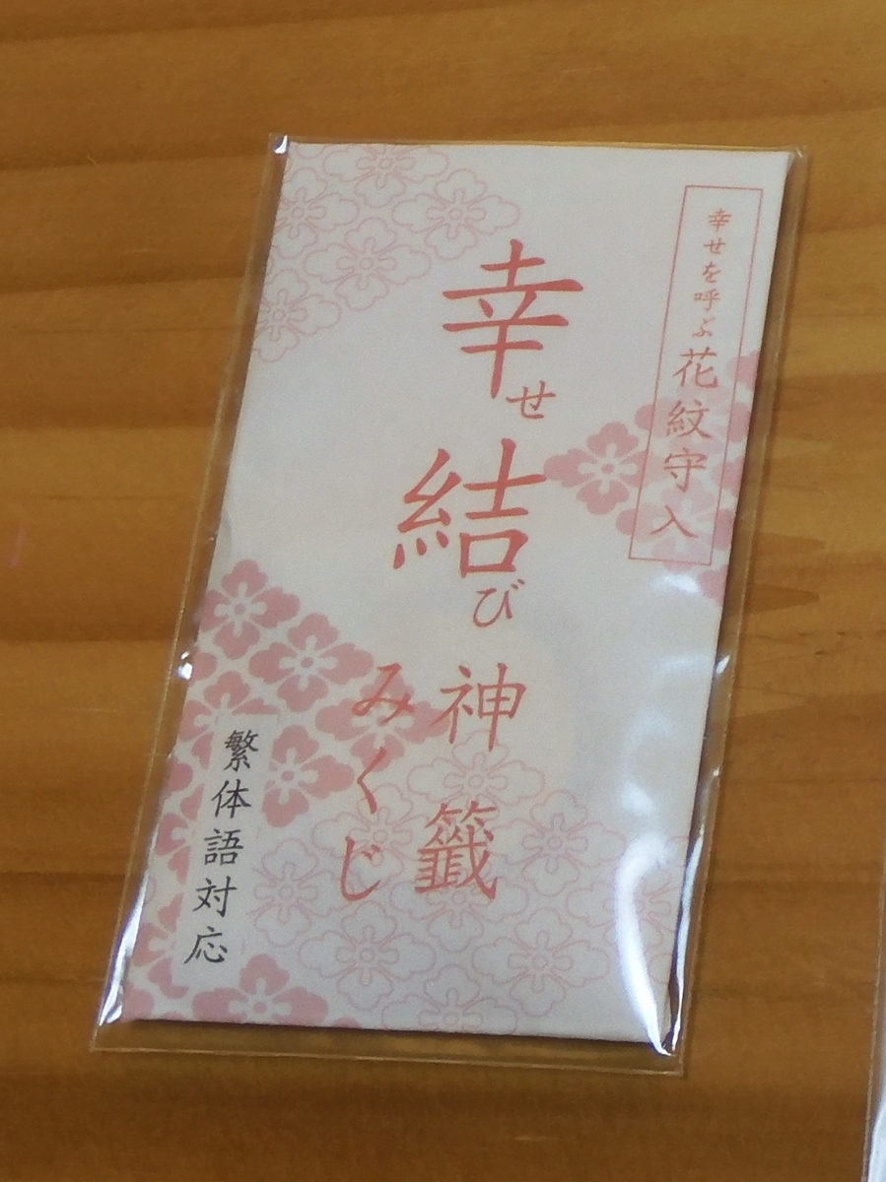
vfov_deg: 52.6
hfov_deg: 40.7
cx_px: 443
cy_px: 591
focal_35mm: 35
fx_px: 1195
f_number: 4
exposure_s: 1/30
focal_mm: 6.2
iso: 100
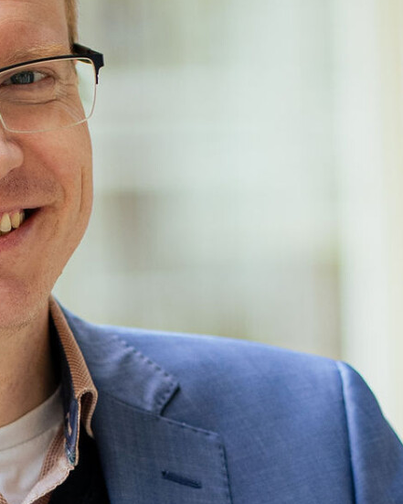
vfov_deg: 4.6
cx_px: 111
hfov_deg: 3.7
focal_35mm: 417
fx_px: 6215
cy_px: 800
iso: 160
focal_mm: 85
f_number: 2.2
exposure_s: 1/320
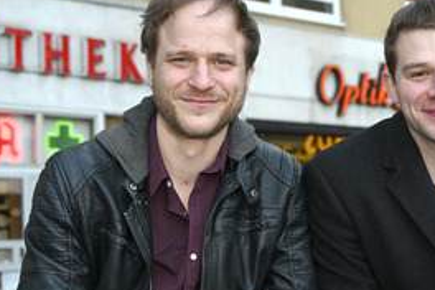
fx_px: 1136
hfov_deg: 21.5
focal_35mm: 94
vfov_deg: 14.5
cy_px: 206
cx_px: 324
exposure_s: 1/125
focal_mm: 55
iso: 640
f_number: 5.6
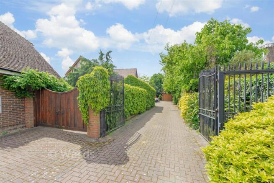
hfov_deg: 104.2
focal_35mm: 14
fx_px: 107
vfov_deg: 81.2
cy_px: 92
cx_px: 137
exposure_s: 1/160
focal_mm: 14
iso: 100
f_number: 8
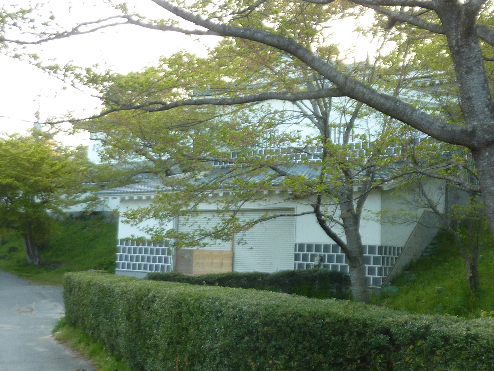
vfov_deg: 34.3
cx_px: 247
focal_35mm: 42
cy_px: 186
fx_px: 599
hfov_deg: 44.8
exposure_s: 1/60
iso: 80
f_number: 3.3
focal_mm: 4.1
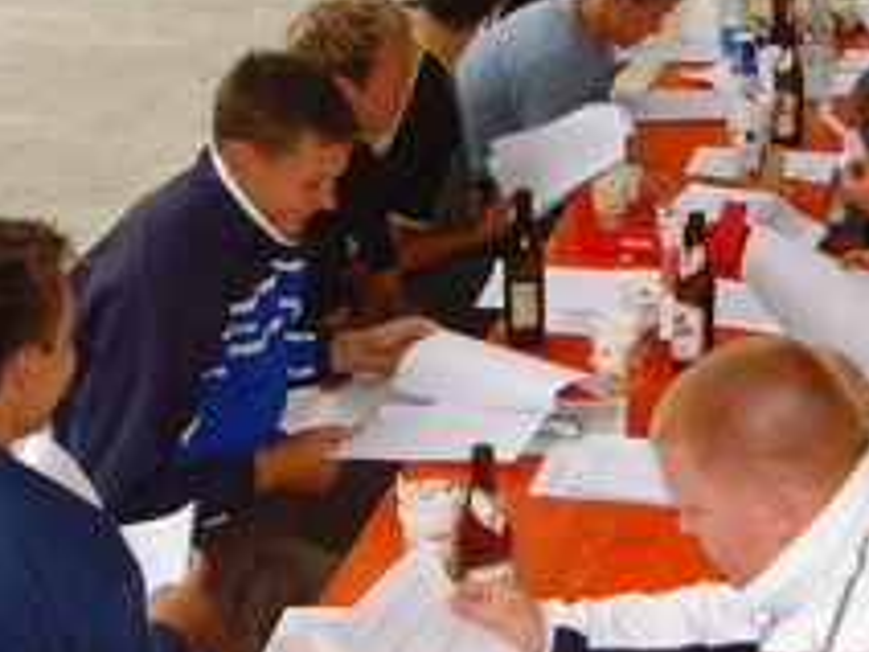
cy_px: 191
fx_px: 2310
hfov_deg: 21.3
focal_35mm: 92
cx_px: 525
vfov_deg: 16.0
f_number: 3.5
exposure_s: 1/45
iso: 200
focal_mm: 6.6
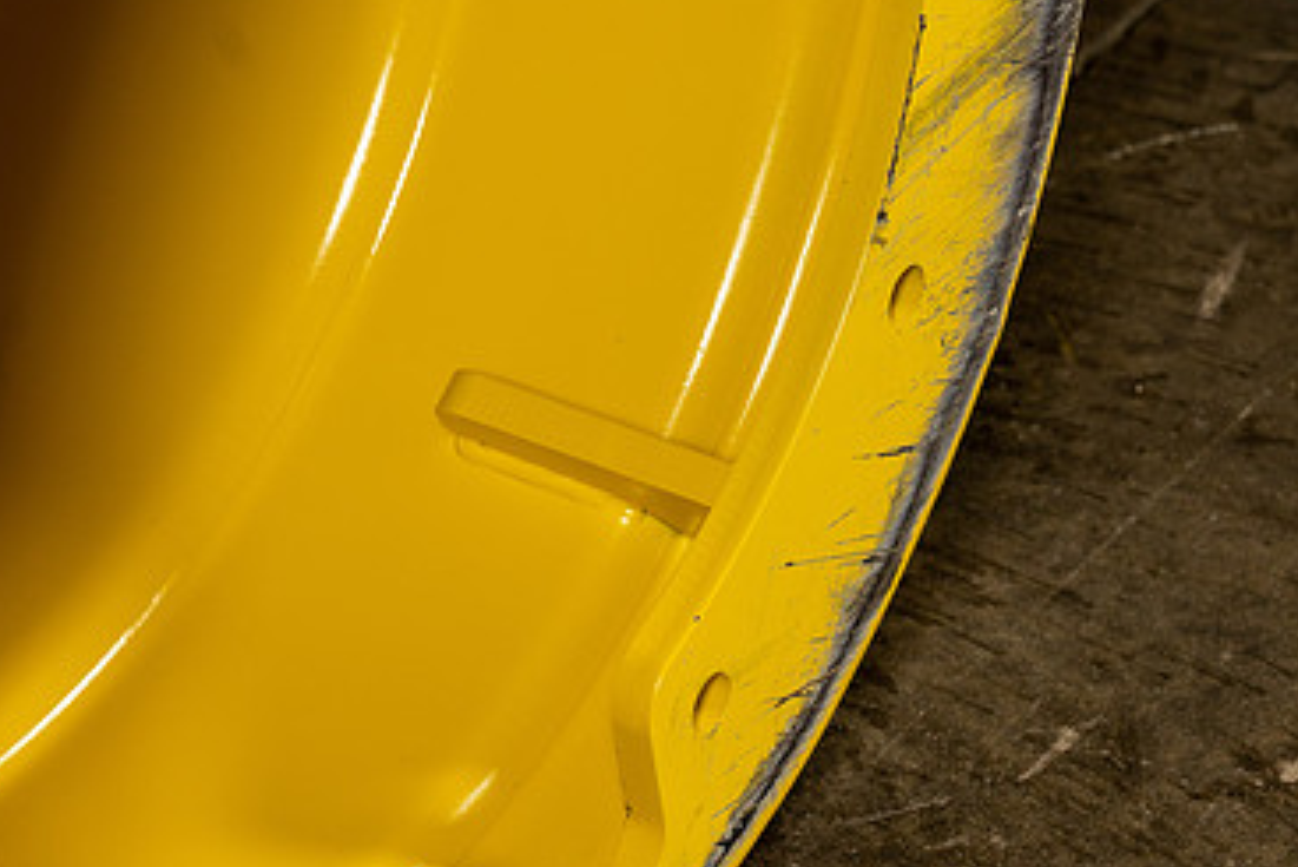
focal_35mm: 166
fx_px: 5987
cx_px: 576
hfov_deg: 12.4
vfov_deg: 8.3
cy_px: 547
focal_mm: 105
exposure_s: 1/160
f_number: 5.6
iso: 640
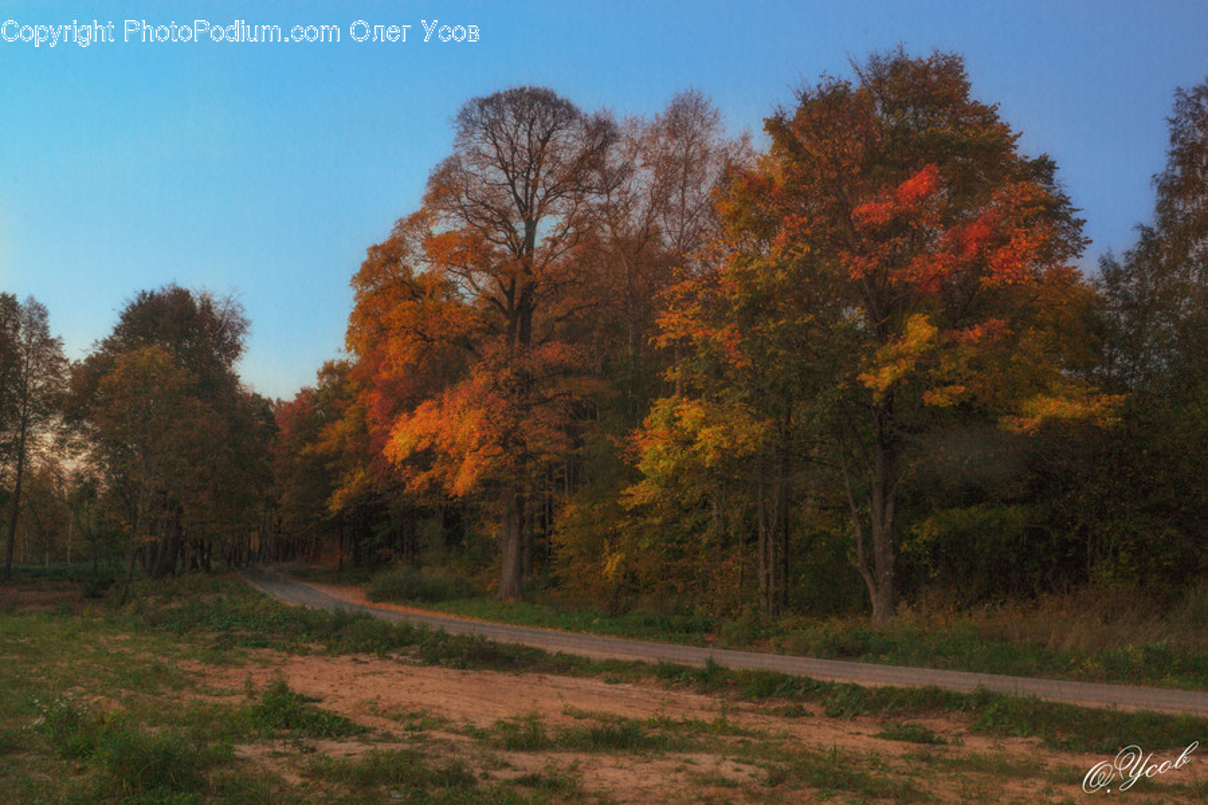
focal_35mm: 39
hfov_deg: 49.6
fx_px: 1309
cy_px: 402
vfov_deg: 34.2
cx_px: 604
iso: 100
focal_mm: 26
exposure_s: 30
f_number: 25
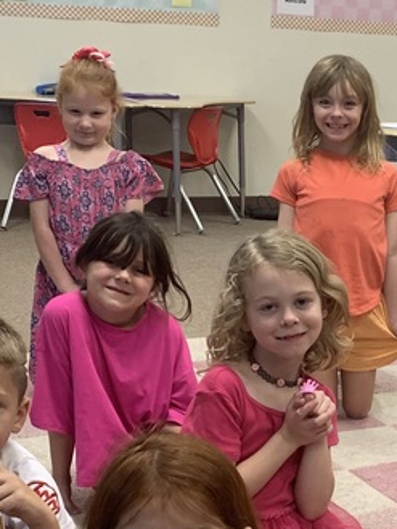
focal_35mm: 81
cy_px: 397
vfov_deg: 23.9
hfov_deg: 17.5
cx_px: 463
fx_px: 1238
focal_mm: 4.25
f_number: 1.8
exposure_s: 1/60
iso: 160
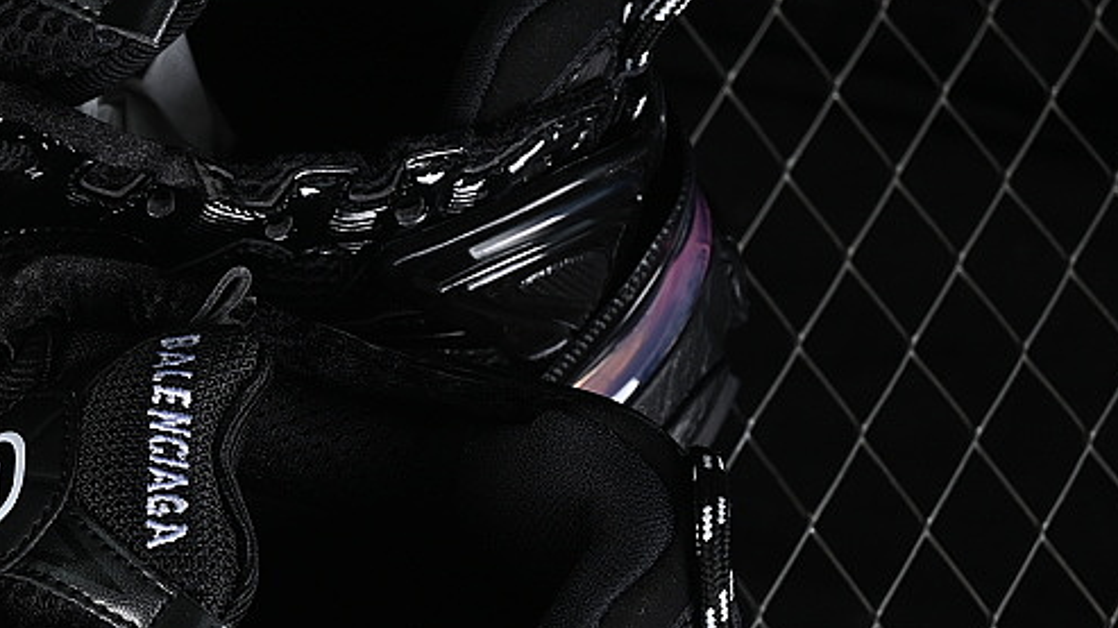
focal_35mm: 172
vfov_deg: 7.0
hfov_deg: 12.3
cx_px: -93
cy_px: 424
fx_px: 5098
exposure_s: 1/60
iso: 160
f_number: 6.3
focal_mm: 50
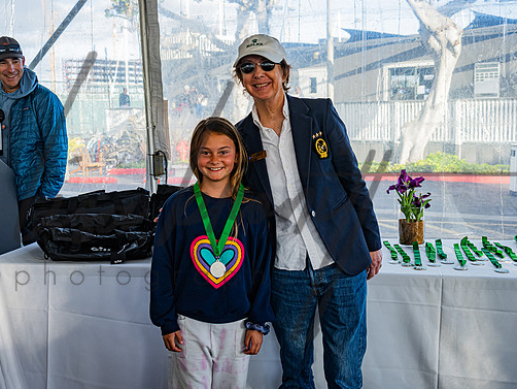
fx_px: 657
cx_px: 244
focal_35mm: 44
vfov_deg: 32.9
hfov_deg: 42.9
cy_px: 179
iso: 250
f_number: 4.8
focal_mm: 34
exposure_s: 1/250
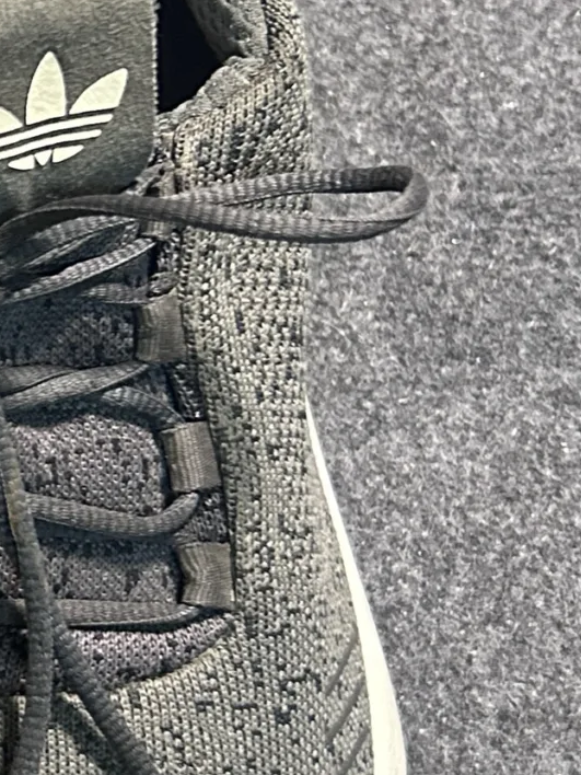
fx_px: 2104
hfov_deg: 14.7
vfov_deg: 20.9
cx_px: -274
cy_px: 366
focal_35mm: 94
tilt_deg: -52.9
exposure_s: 1/50
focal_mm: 5.7
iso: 500
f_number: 1.5
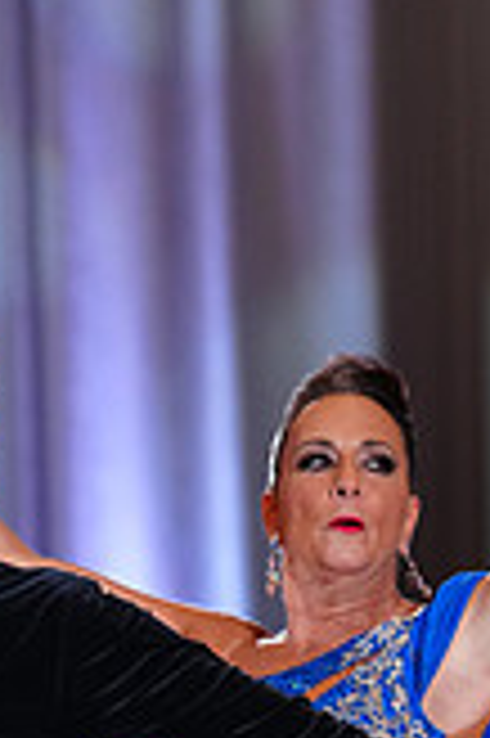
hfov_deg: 3.2
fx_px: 8899
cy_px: 1026
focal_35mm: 435
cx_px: 191
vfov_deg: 4.7
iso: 1600
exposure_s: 1/400
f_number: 2.8
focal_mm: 123
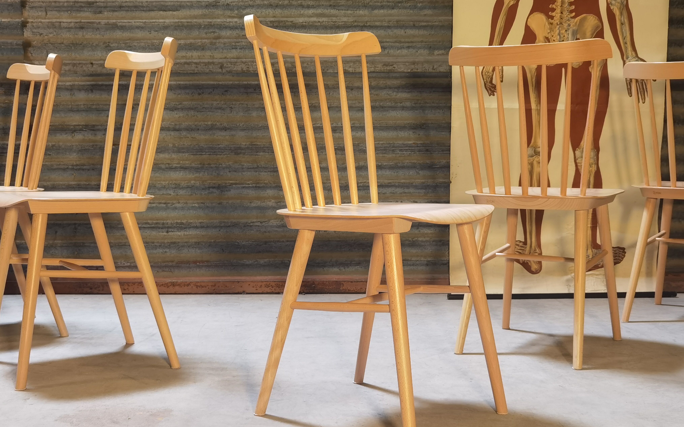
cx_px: 340
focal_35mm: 46
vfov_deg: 28.0
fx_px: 858
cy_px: 238
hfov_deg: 43.5
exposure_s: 1/50
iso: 200
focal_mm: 6.71
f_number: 1.9
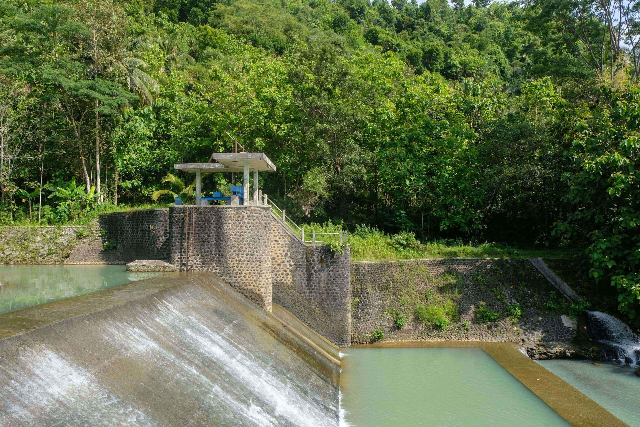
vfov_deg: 47.9
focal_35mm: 27
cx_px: 320
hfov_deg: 67.4
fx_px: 480
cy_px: 214
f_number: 9
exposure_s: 1/240
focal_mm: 18
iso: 320
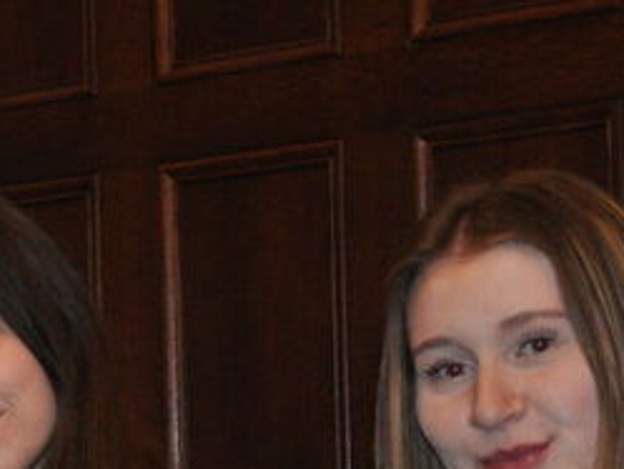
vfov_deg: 7.6
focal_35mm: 192
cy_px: 651
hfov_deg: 10.0
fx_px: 3463
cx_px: -246
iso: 800
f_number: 5.3
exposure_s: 1/60
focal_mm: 40
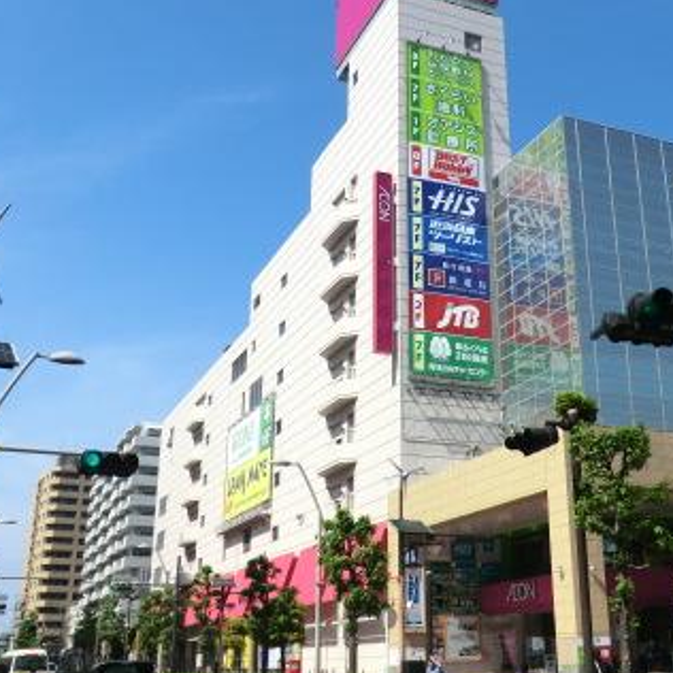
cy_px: 256
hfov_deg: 38.7
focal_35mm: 43
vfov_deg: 38.9
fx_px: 946
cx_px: 447
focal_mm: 4.3
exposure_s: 1/250
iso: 80
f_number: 7.5
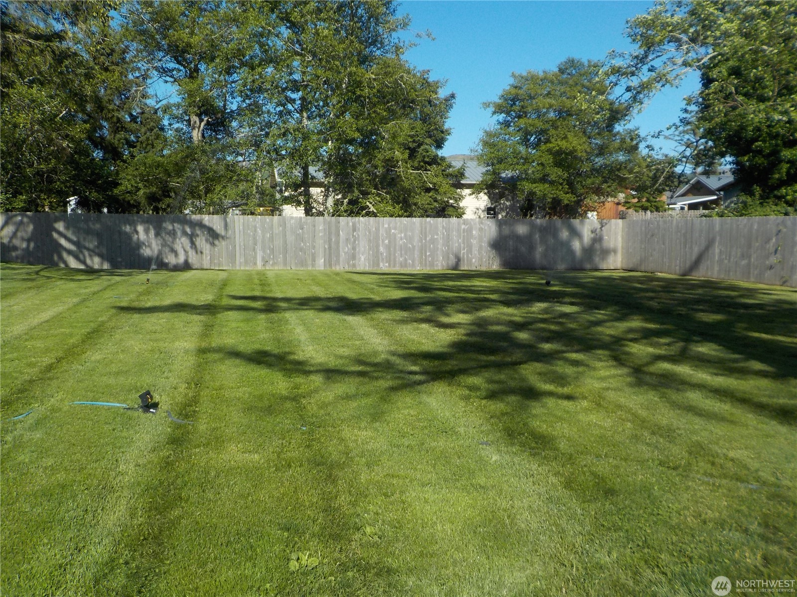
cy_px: 298
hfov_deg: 60.0
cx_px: 398
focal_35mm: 30
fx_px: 691
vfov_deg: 46.8
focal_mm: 4.1
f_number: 3.3
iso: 125
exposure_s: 1/1250
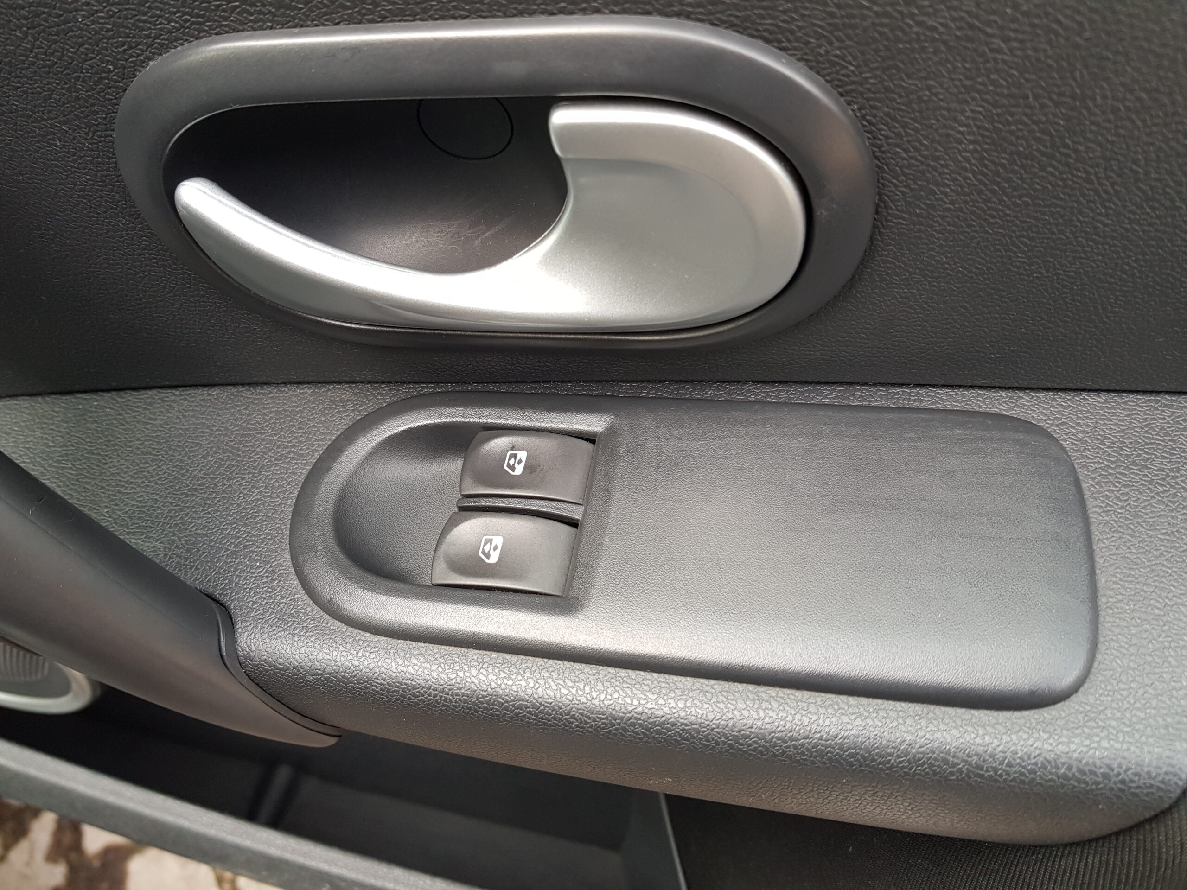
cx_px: 594
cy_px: 445
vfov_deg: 53.1
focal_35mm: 26
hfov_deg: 67.3
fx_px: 892
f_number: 1.7
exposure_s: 1/100
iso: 80
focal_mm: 4.2
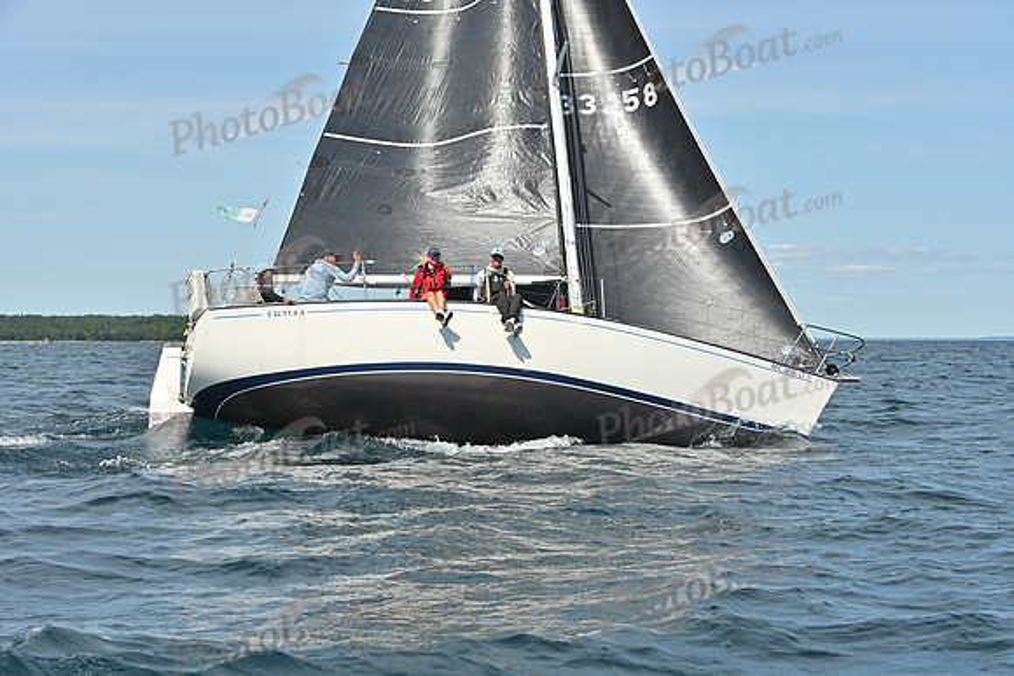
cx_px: 507
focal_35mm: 70
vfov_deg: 19.5
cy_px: 338
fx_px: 1972
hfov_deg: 28.8
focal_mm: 70
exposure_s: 1/1250
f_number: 9
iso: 320
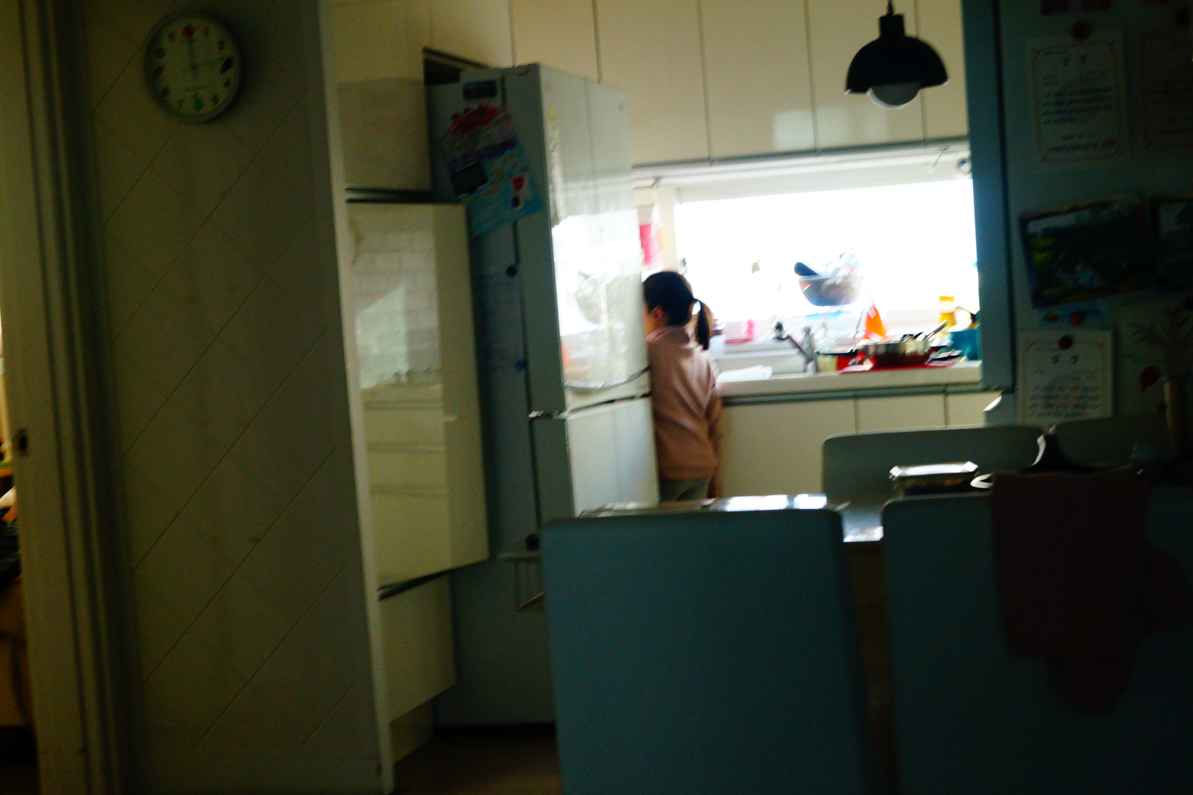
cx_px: 599
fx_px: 2021
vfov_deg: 22.3
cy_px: 402
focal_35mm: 61
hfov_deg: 32.9
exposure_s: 1/80
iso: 1250
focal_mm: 40
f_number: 5.6
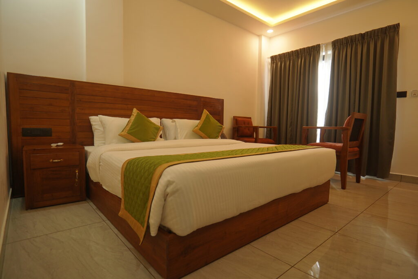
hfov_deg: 90.0
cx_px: 209
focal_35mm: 18
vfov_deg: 67.4
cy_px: 140
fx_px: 209
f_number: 2
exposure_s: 1/200
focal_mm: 12
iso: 200
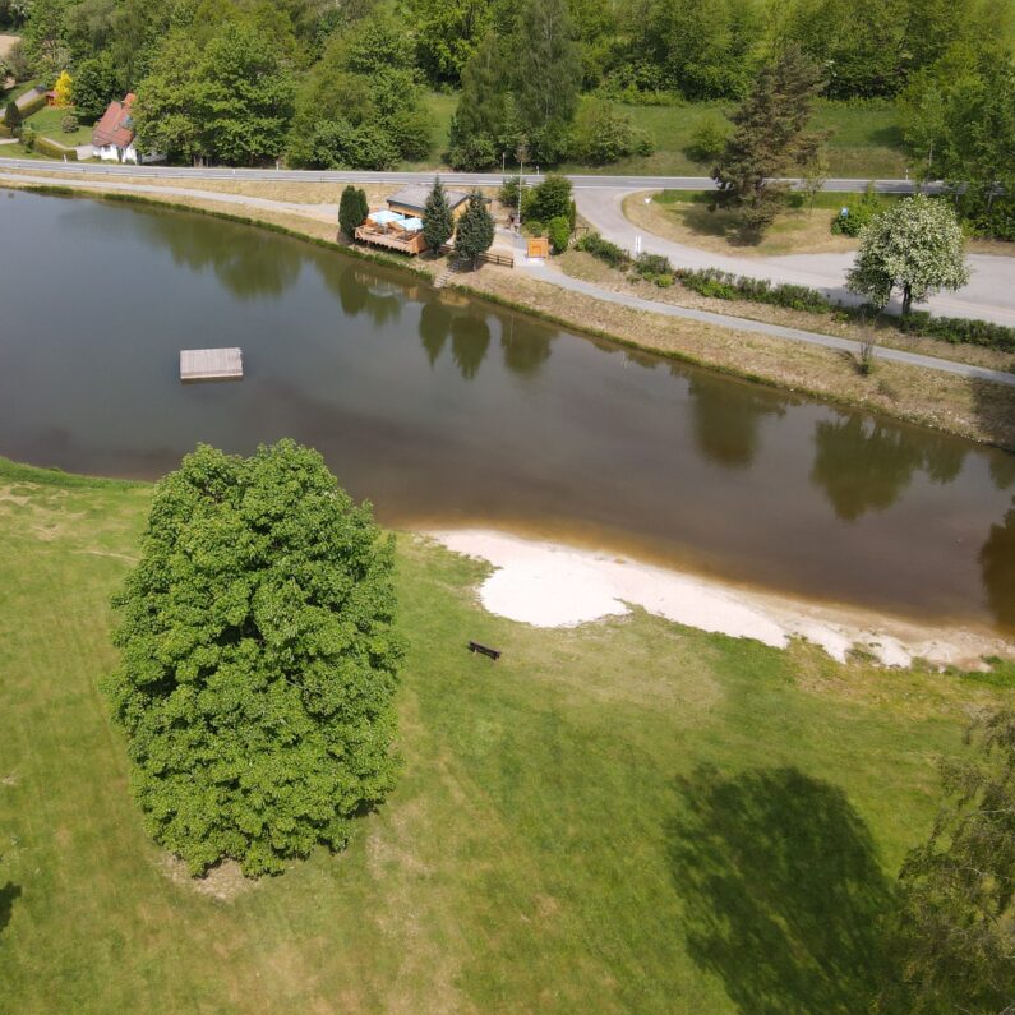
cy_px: 471
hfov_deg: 50.1
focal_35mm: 32
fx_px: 1062
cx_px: 327
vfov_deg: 51.1
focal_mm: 4.5
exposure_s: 1/640
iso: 100
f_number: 2.8
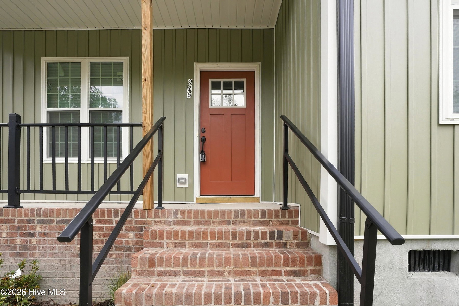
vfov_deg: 67.4
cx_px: 230
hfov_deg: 90.0
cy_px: 153
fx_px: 229
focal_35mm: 18
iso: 400
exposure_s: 1/100
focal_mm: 18
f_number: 8
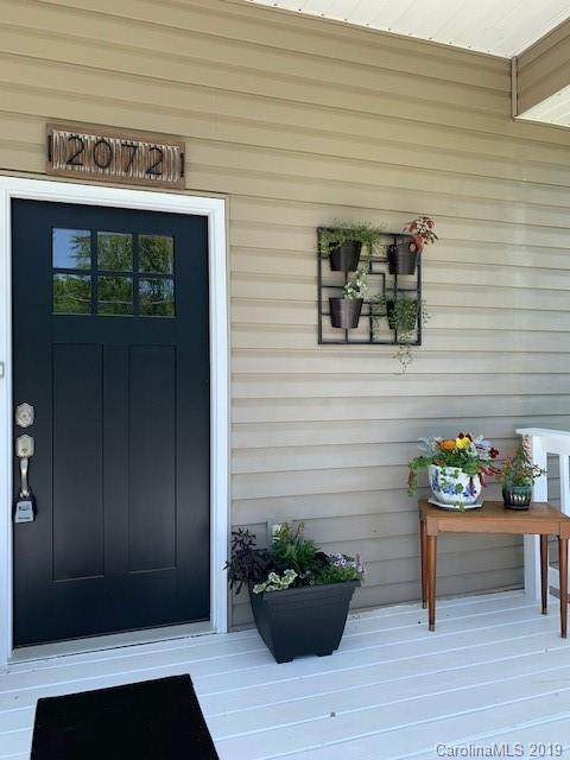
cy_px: 380
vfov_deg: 67.3
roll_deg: +0.4
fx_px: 571
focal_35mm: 26
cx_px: 285
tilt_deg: +0.6
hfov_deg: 53.1
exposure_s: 1/743
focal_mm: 4.25
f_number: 1.8
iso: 25
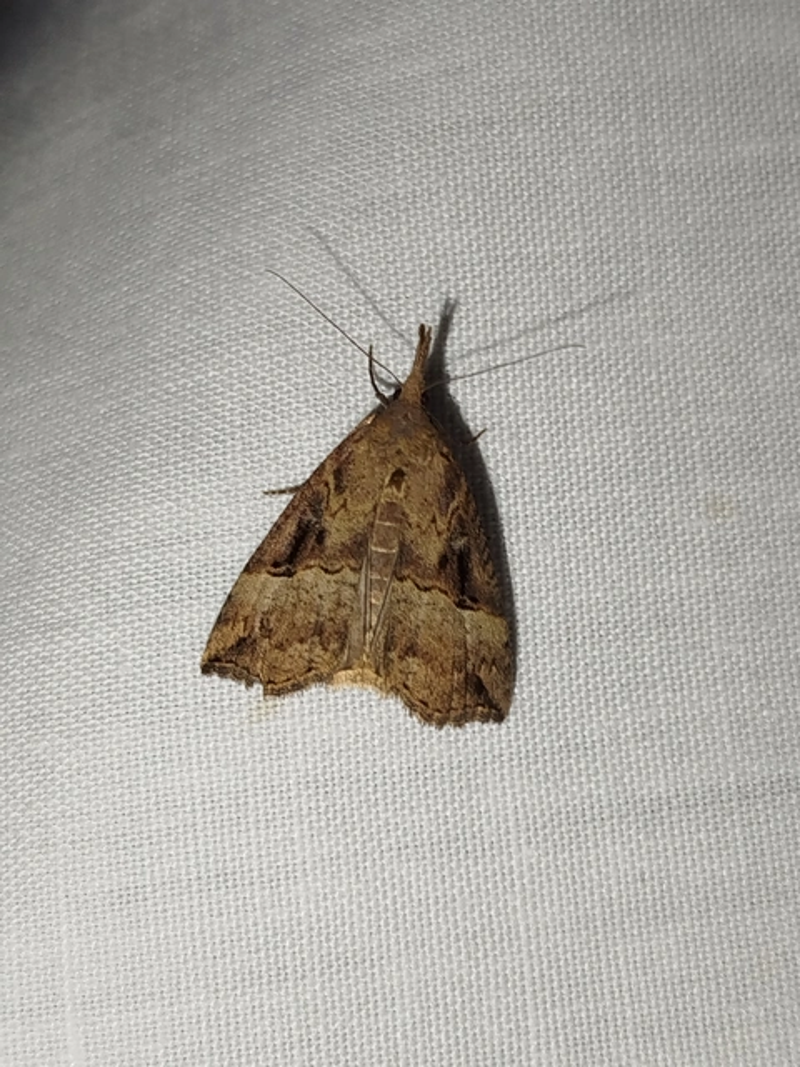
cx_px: 400
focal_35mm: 62
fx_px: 1910
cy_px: 534
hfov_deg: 23.7
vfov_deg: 31.2
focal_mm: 5.31
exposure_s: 1/50
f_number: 1.7
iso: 50
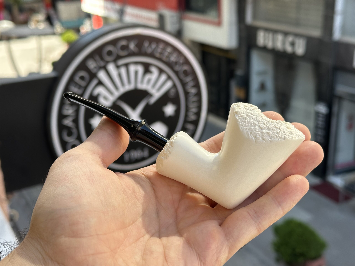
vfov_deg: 30.3
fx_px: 492
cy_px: 133
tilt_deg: -20.0
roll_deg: +1.7
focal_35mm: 48
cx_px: 178
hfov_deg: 39.7
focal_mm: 6.86
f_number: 1.78
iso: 64
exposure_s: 1/549
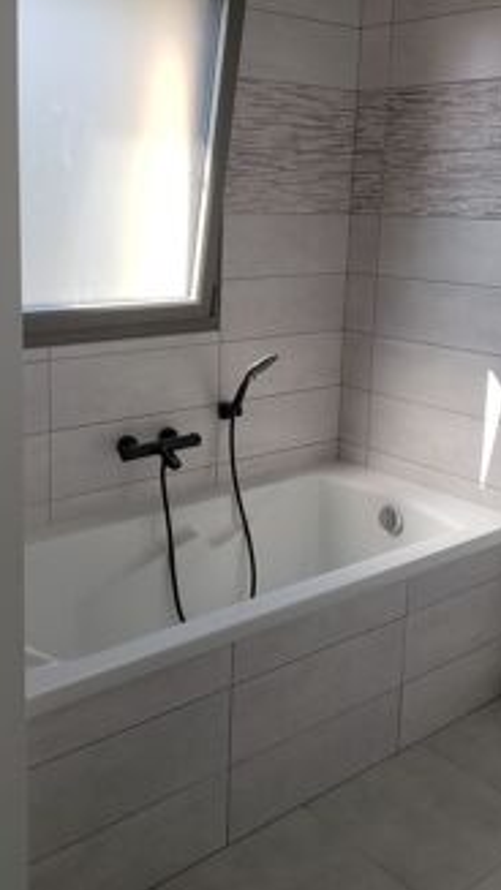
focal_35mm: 37
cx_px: 210
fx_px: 874
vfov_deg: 53.7
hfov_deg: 31.9
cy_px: 361
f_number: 2.4
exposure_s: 1/215
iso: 50
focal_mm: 4.3
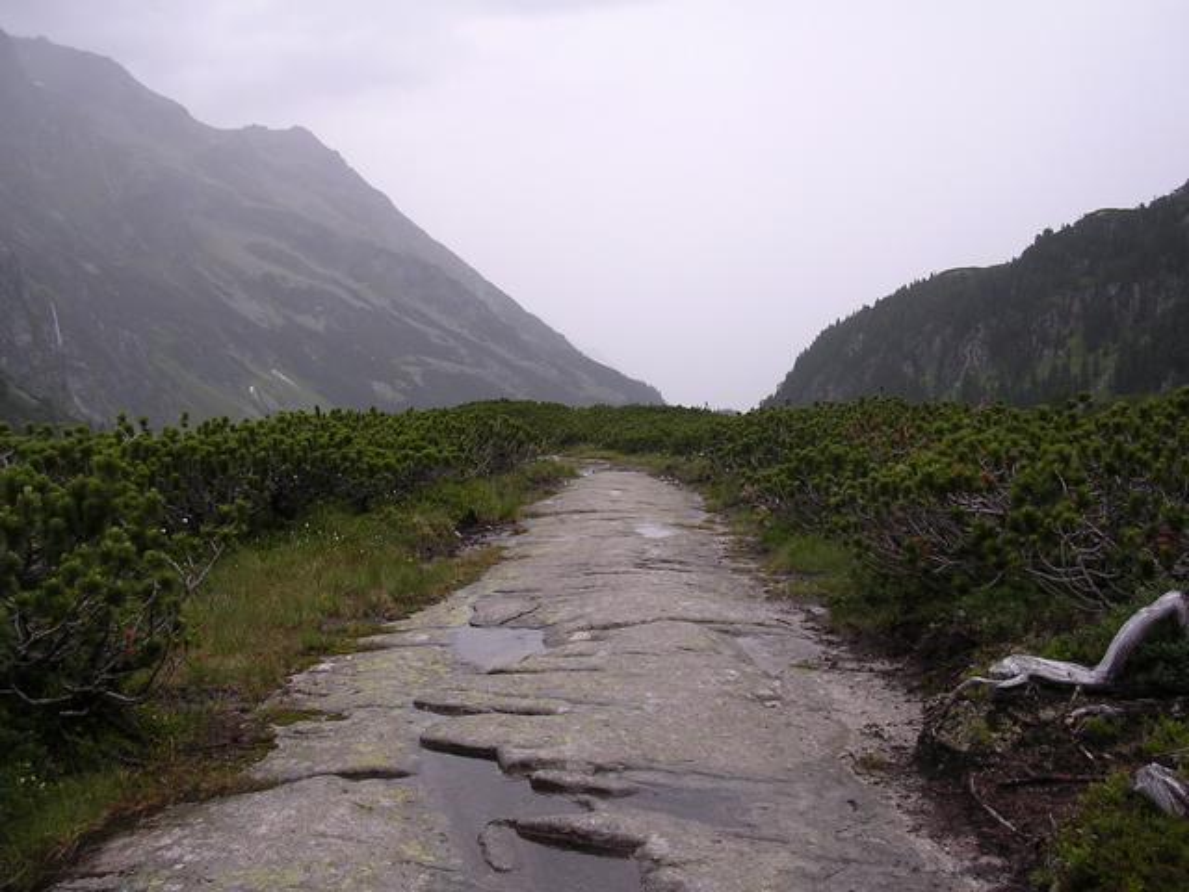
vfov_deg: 37.7
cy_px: 446
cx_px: 594
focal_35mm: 38
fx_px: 1305
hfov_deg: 49.0
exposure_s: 1/102
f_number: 2.8
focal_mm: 5.8
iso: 100
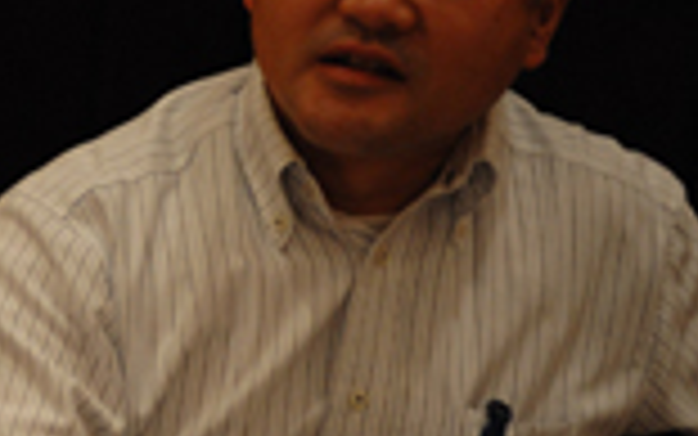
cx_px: -730
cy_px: 283
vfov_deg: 6.0
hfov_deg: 9.0
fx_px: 4167
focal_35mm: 219
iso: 1400
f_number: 2.8
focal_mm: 52
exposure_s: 1/125
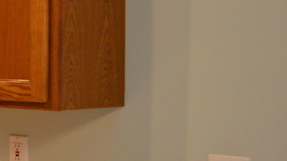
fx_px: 959
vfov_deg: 9.6
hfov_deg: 13.5
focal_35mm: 126
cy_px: 80
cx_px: -352
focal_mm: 18
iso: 1100
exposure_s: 1/60
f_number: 3.5
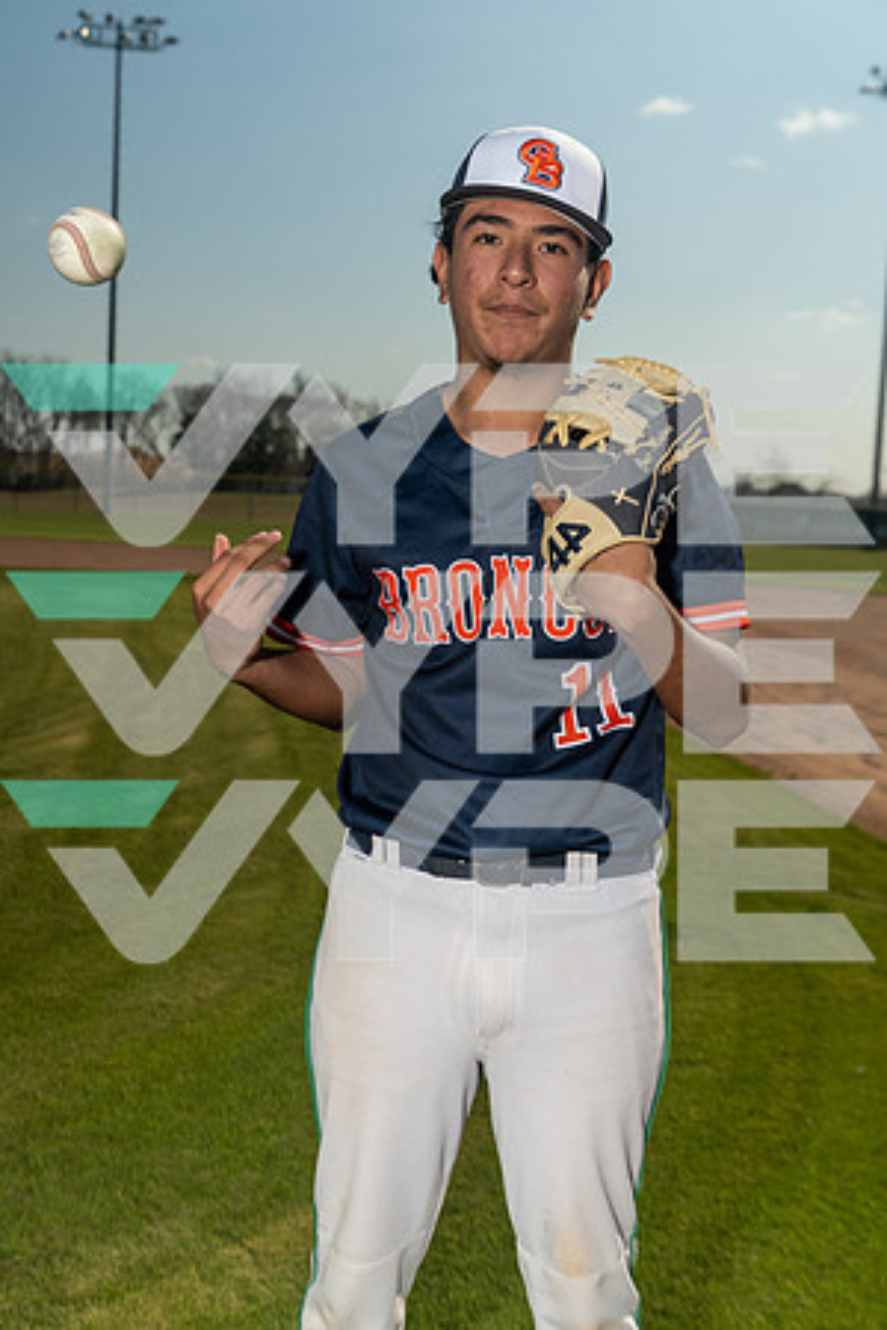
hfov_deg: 28.6
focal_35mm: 47
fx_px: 1737
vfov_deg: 41.9
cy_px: 665
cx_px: 444
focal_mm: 47
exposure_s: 1/200
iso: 500
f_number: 5
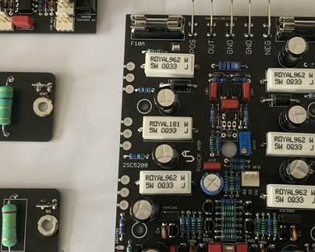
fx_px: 624
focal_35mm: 67
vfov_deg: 22.5
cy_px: 56
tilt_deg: -78.3
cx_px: 204
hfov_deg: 28.2
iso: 200
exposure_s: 1/54
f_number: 1.8
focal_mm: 4.25
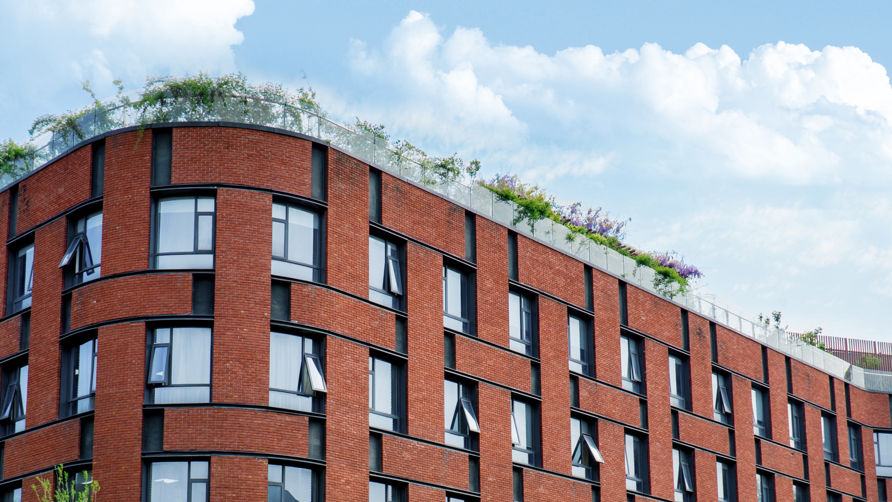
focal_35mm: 57
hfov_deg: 36.6
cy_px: 461
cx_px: 428
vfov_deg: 20.6
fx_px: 1348
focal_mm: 18
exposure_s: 1/100
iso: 100
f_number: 8
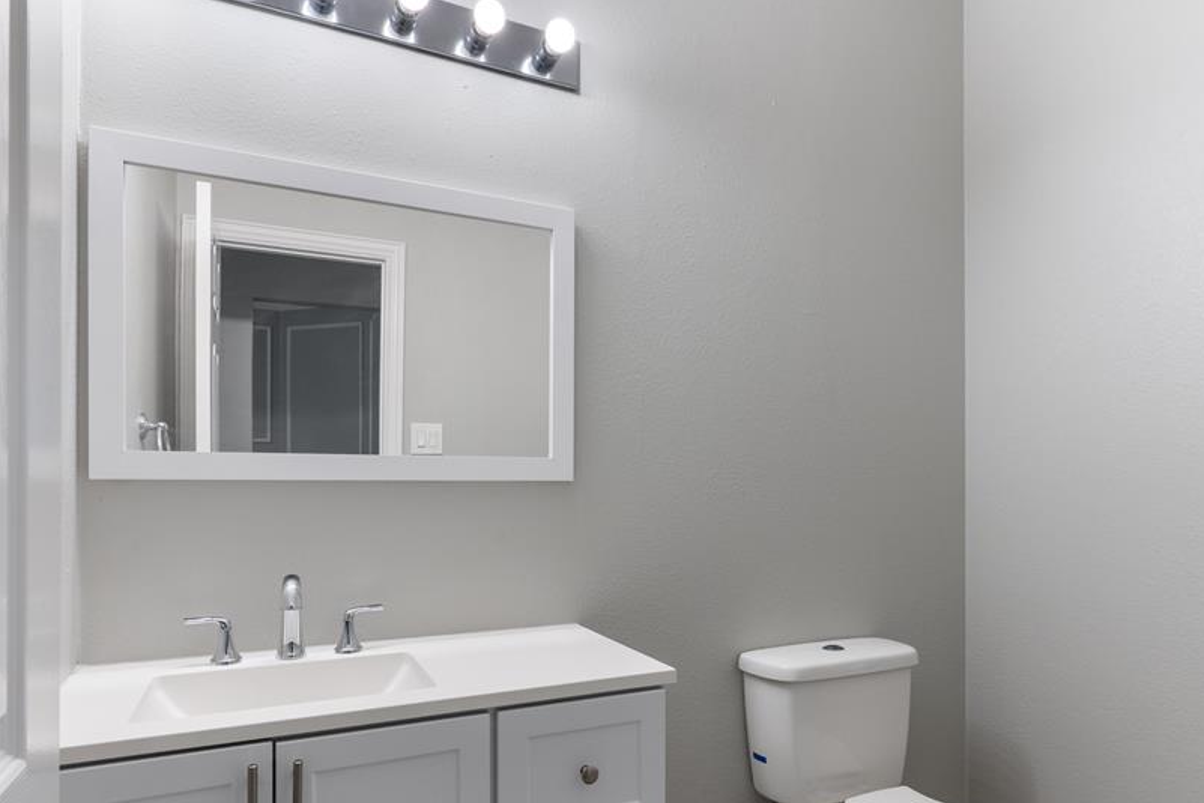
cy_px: 486
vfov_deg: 54.7
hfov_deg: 75.8
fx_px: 769
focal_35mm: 23
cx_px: 670
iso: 400
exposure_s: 1/4
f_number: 10
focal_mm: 18
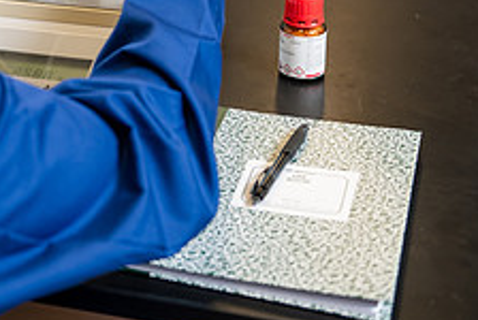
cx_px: -19
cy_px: -57
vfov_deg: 15.1
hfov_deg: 22.1
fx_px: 1170
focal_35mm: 88
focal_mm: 34
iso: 500
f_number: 3.2
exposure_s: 1/125
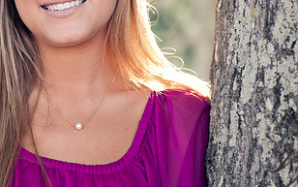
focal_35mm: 163
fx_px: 1325
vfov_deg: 8.0
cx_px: 56
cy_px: 20
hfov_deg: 12.8
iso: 250
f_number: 3.5
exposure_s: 1/160
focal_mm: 85
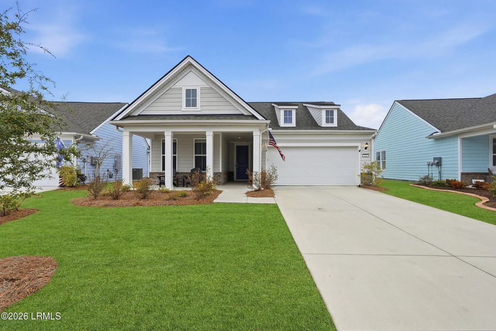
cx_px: 248
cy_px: 166
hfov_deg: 96.7
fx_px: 221
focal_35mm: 16
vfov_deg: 73.8
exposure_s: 1/6400
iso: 320
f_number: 9
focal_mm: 16
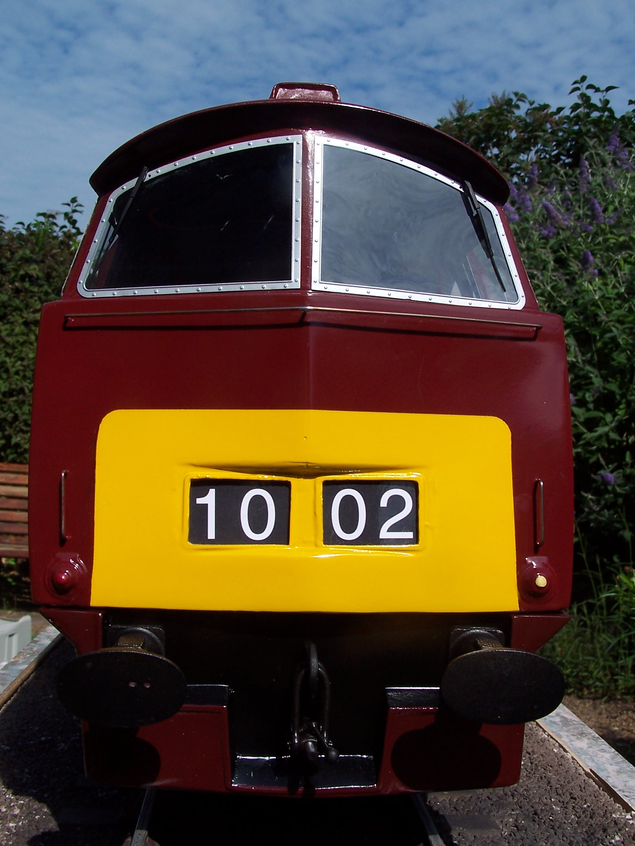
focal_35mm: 43
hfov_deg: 33.6
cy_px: 423
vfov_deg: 43.9
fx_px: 1052
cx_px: 318
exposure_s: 1/750
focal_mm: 7.1
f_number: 5.6
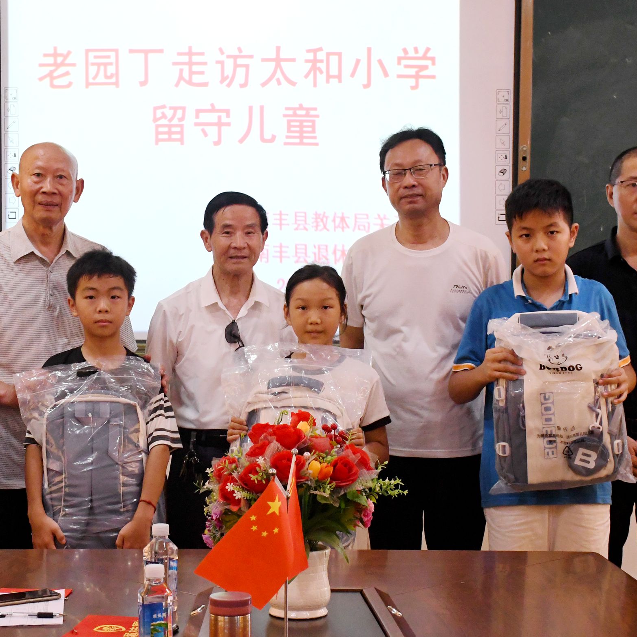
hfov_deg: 18.7
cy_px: 320
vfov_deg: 18.7
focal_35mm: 93
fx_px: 1936
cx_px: 239
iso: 3200
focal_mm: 38
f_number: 8
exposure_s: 1/125
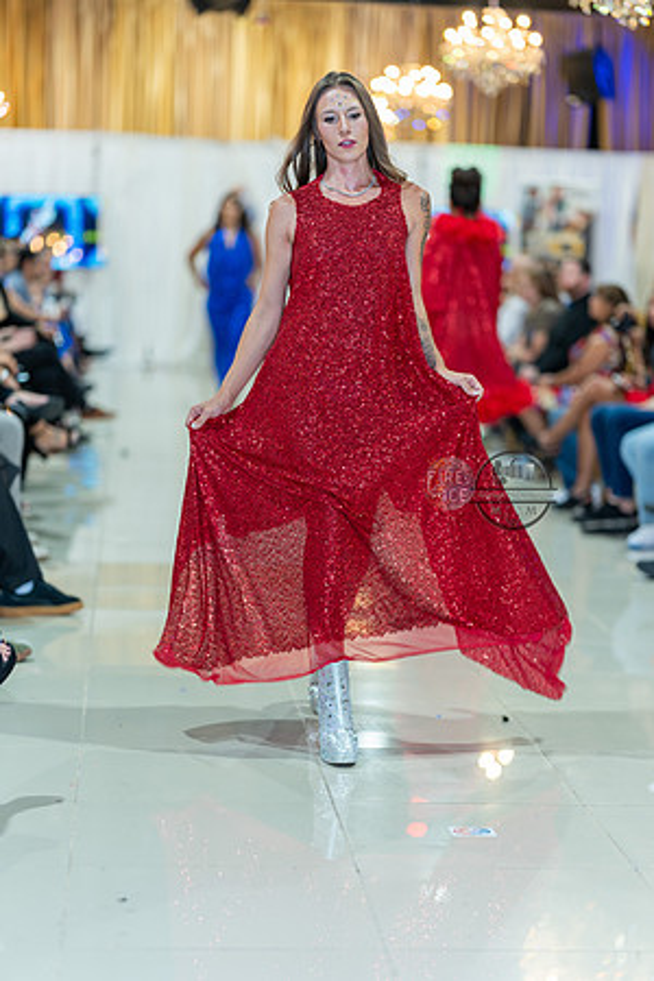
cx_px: 327
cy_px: 490
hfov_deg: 16.1
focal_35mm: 85
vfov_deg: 23.9
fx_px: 2316
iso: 200
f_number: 1.4
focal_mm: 85
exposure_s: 1/160
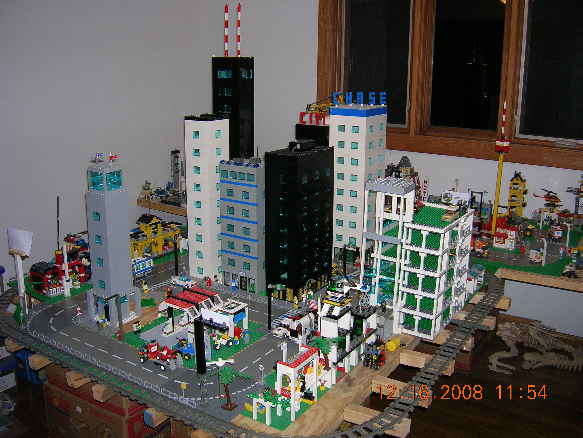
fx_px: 573
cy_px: 219
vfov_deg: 41.8
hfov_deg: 54.0
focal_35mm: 34
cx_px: 292
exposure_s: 1/60.1
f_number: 2.9
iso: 65
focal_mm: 5.7
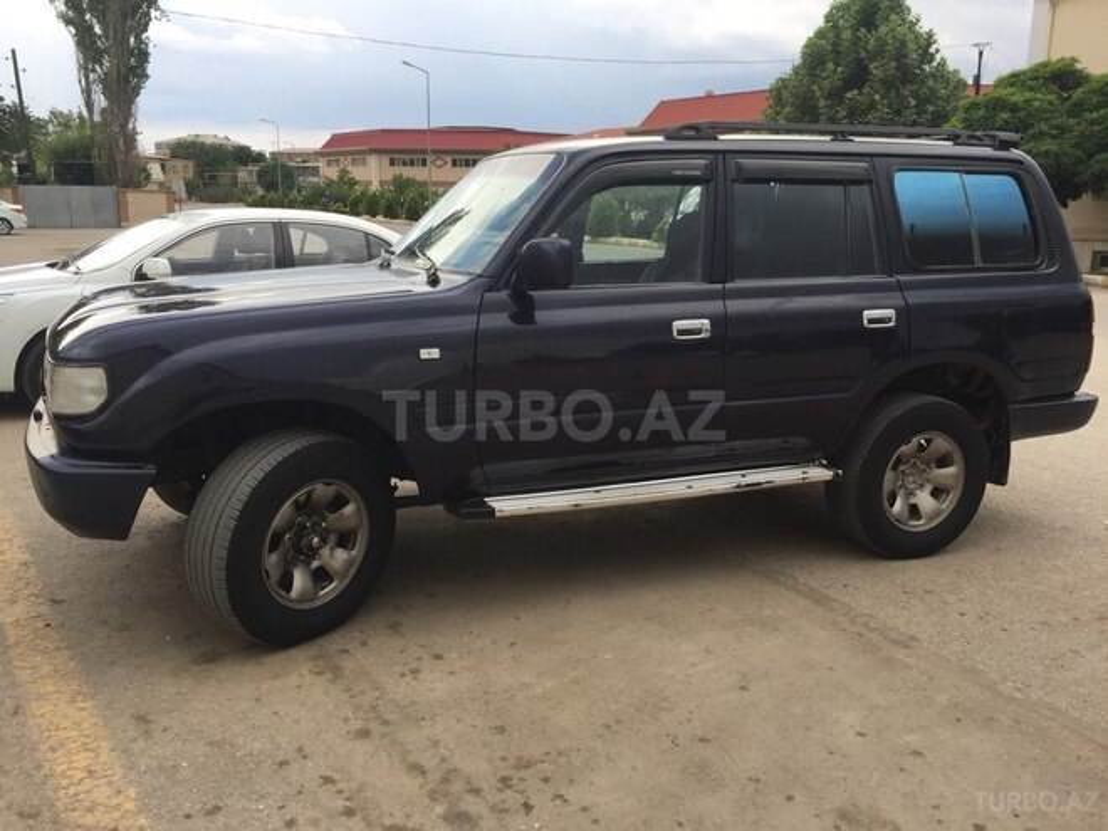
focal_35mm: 29
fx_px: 928
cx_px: 554
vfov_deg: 48.2
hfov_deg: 61.7
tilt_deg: -13.2
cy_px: 416
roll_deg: -2.0
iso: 32
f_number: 2.2
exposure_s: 1/275
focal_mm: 4.15
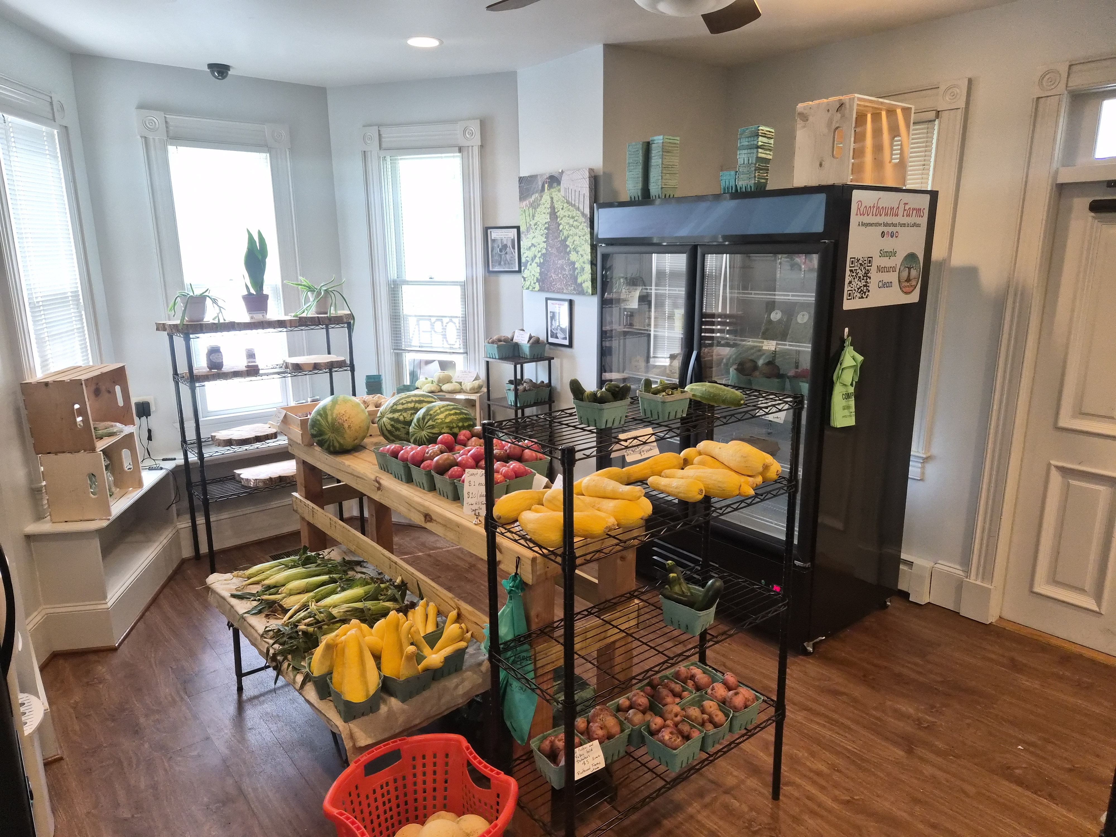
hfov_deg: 73.9
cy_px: 418
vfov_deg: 58.9
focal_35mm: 23
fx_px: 742
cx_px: 558
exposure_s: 1/120
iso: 80
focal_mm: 5.4
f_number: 1.8
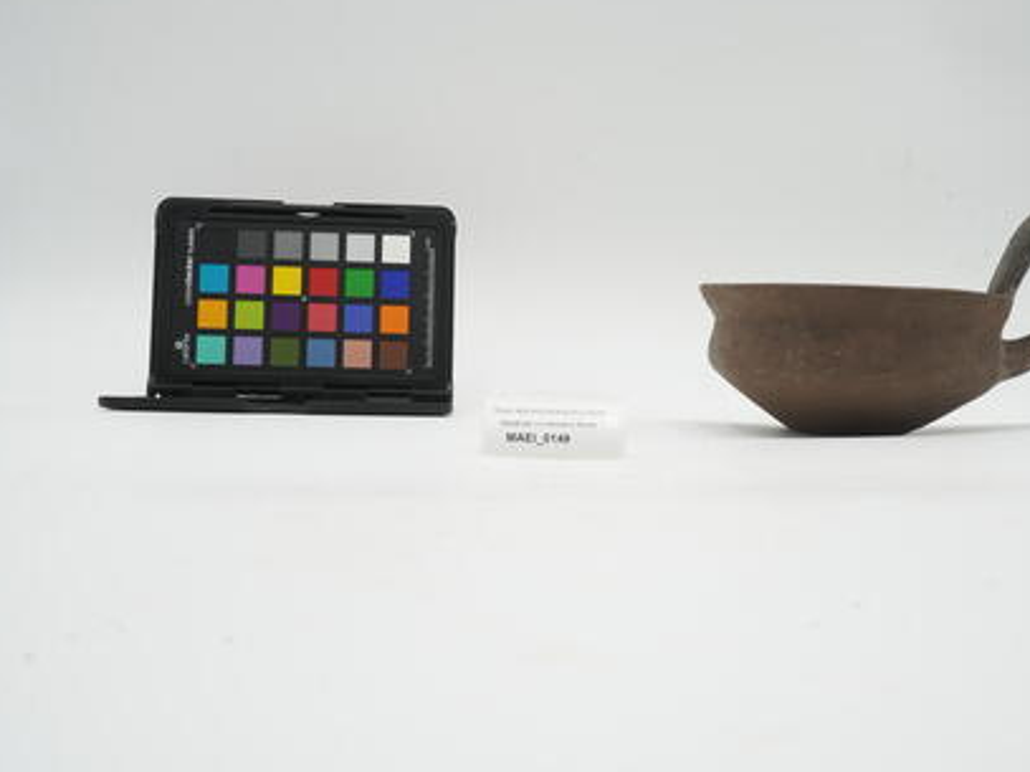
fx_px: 1266
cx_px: 577
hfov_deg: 44.2
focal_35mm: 43
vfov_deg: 33.9
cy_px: 390
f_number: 16
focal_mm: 25
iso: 100
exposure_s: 1/10
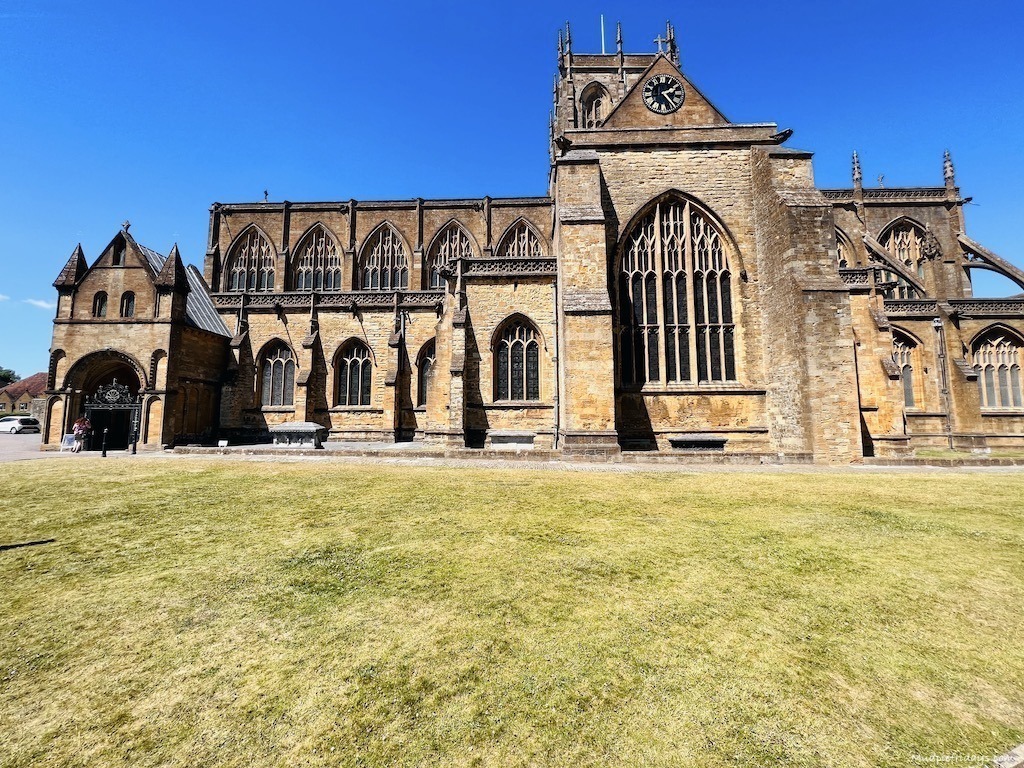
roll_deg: -0.1
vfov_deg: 89.9
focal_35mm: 13
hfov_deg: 106.2
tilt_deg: +4.4
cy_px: 384
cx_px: 512
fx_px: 385
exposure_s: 1/1107
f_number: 1.8
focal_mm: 1.57
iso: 32
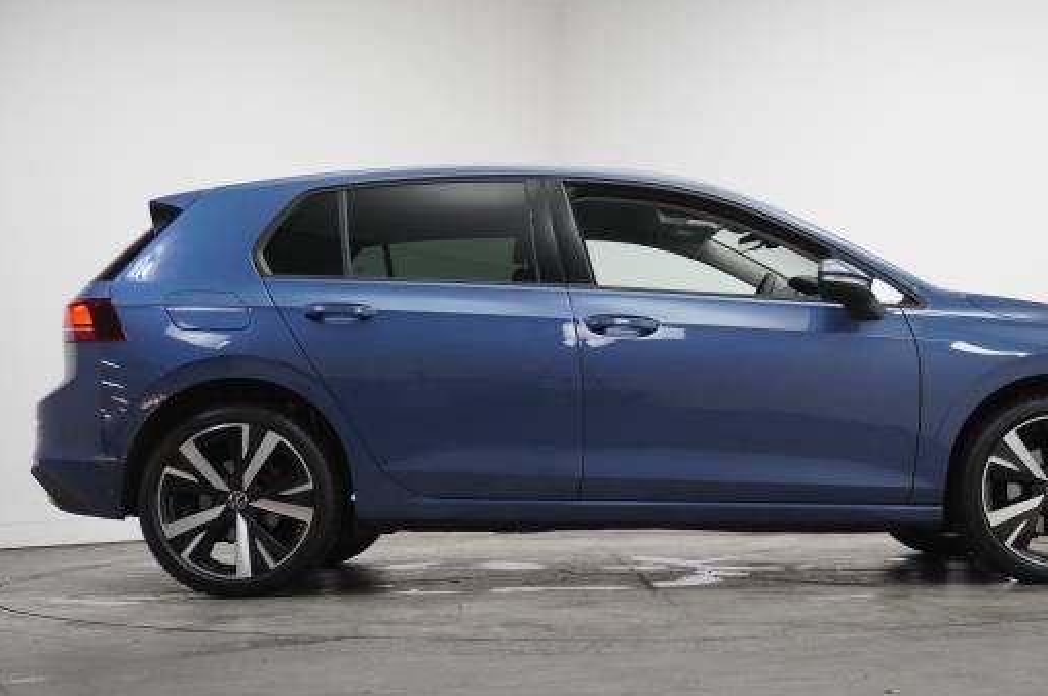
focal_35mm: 55
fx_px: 1589
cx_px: 653
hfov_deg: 36.3
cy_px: 384
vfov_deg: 24.7
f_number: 4.5
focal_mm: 29
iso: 2500
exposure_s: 1/160
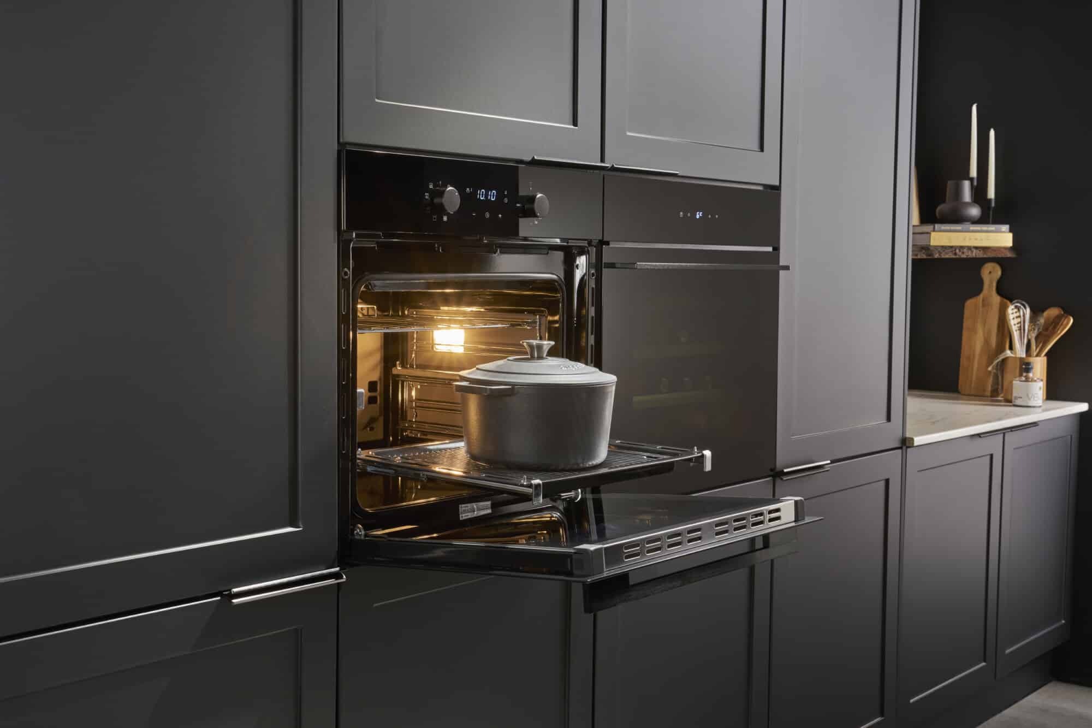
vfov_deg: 30.5
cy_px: 364
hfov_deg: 44.5
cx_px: 546
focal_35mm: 44
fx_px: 1334
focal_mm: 44
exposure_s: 1
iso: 50
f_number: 11
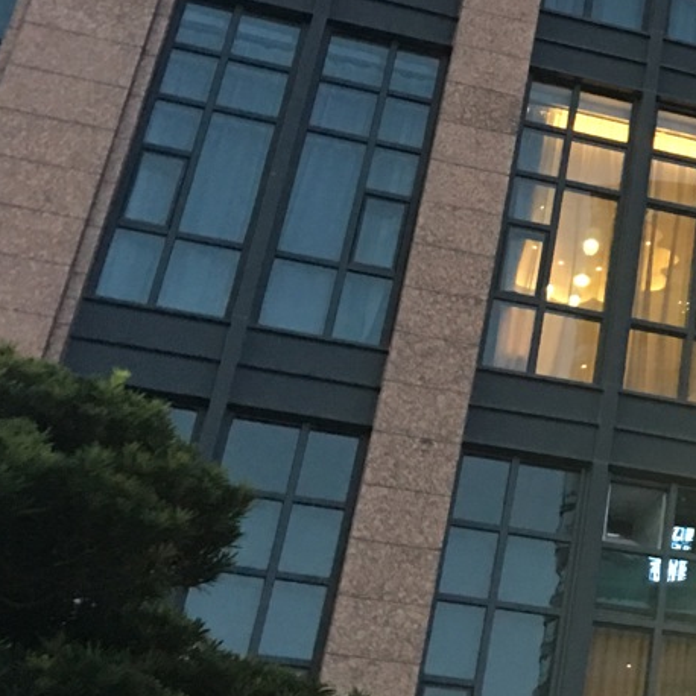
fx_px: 2116
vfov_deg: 18.6
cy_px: 176
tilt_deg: +40.0
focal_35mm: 93
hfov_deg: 16.0
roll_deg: +4.8
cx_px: 1224
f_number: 2.2
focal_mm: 4.15
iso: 100
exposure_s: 1/10
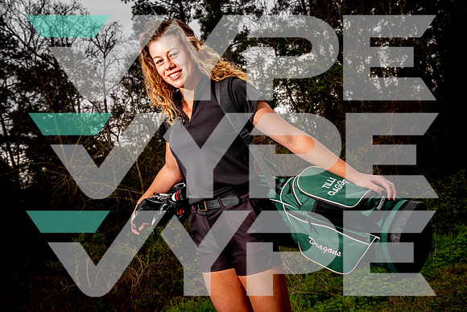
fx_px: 571
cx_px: 234
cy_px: 156
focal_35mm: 44
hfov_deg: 44.5
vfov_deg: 30.5
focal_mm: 44
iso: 100
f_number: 9
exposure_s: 1/125
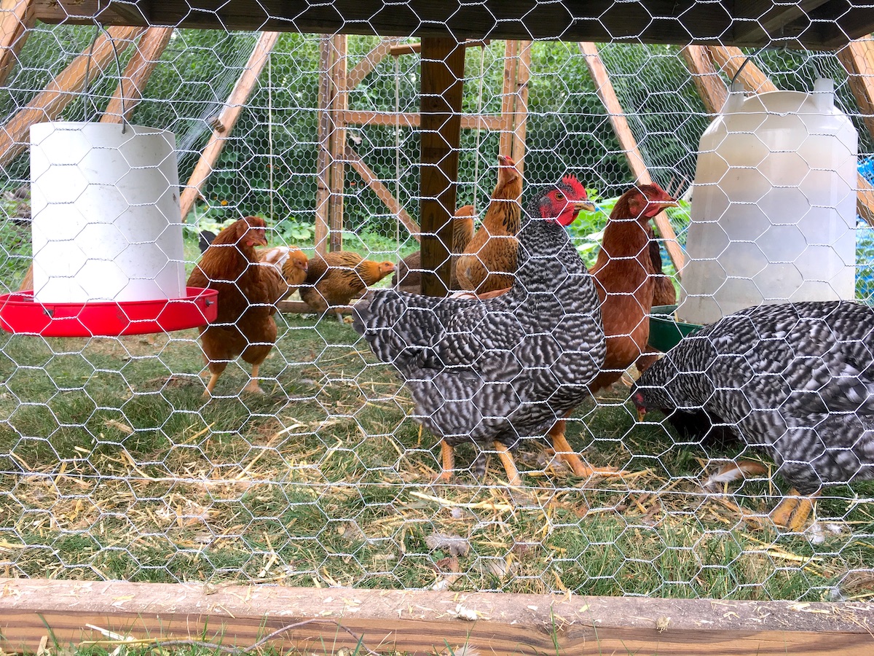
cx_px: 437
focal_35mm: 29
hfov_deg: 61.7
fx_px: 732
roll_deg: -1.2
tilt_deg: -6.2
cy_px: 328
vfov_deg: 48.2
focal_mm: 4.15
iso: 25
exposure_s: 1/120
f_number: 2.2
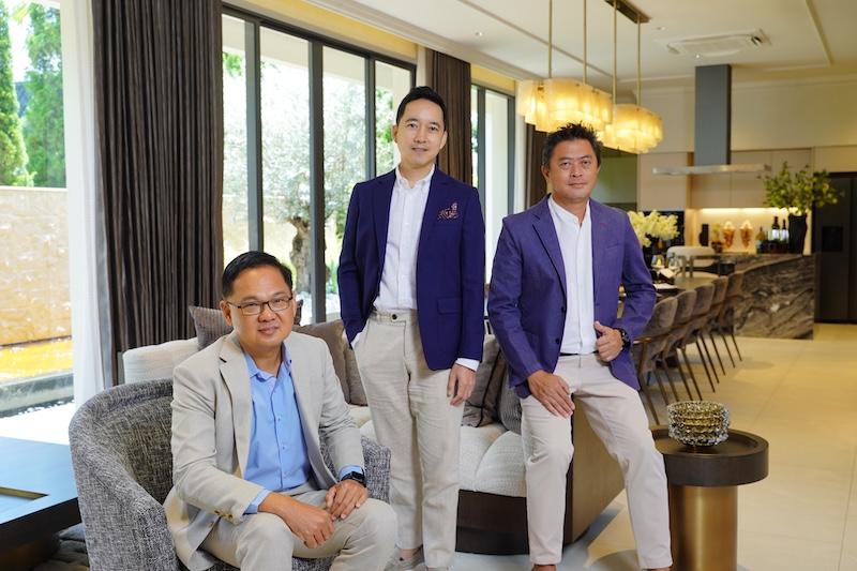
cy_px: 286
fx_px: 928
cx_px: 428
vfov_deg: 34.2
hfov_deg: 49.6
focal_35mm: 39
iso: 640
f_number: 5
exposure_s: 1/125
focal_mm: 39
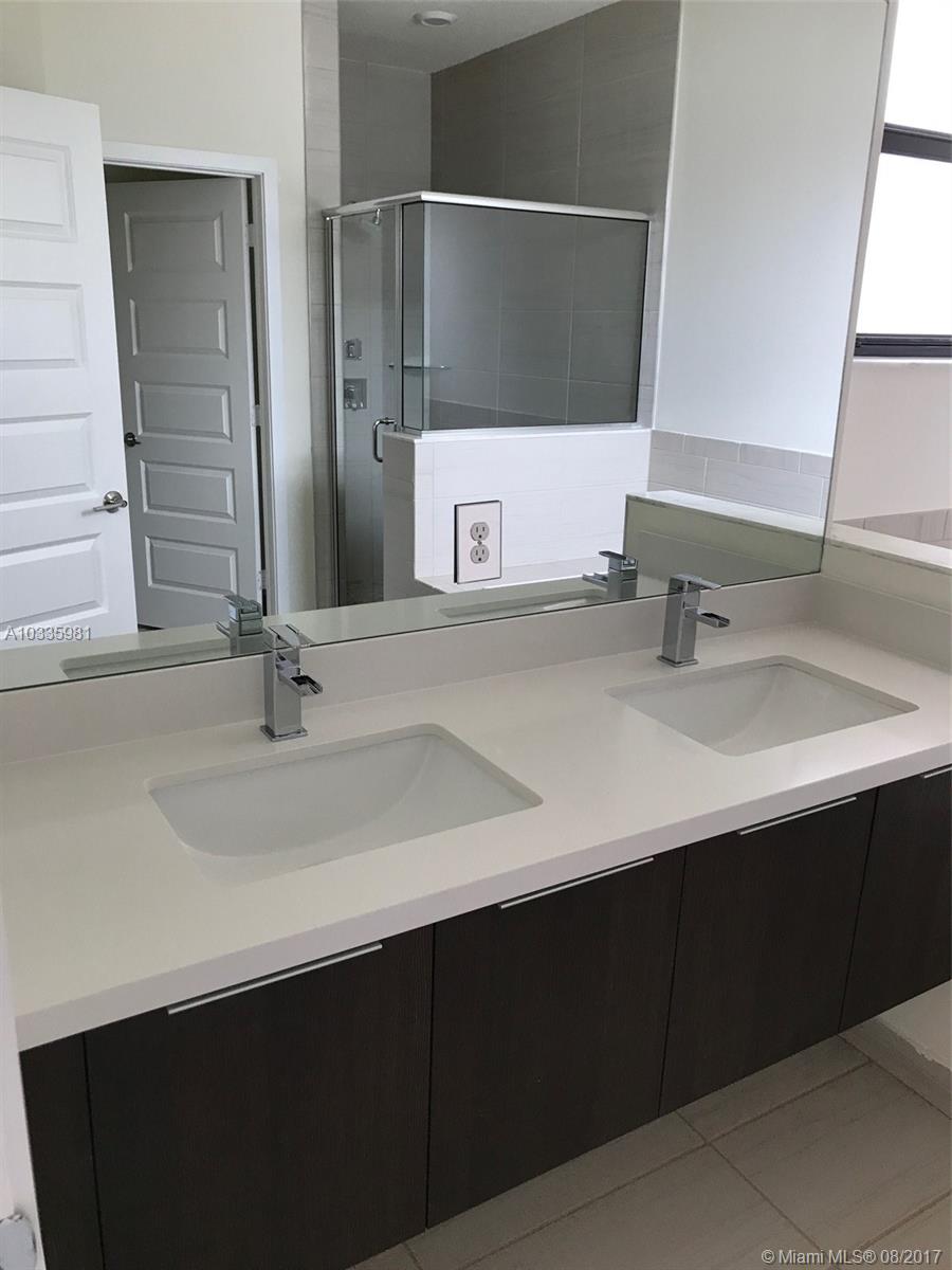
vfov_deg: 63.4
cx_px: 476
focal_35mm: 28
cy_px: 635
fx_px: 1027
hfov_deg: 49.7
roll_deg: -1.0
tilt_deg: -16.2
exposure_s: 1/30
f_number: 1.8
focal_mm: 3.99
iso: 25
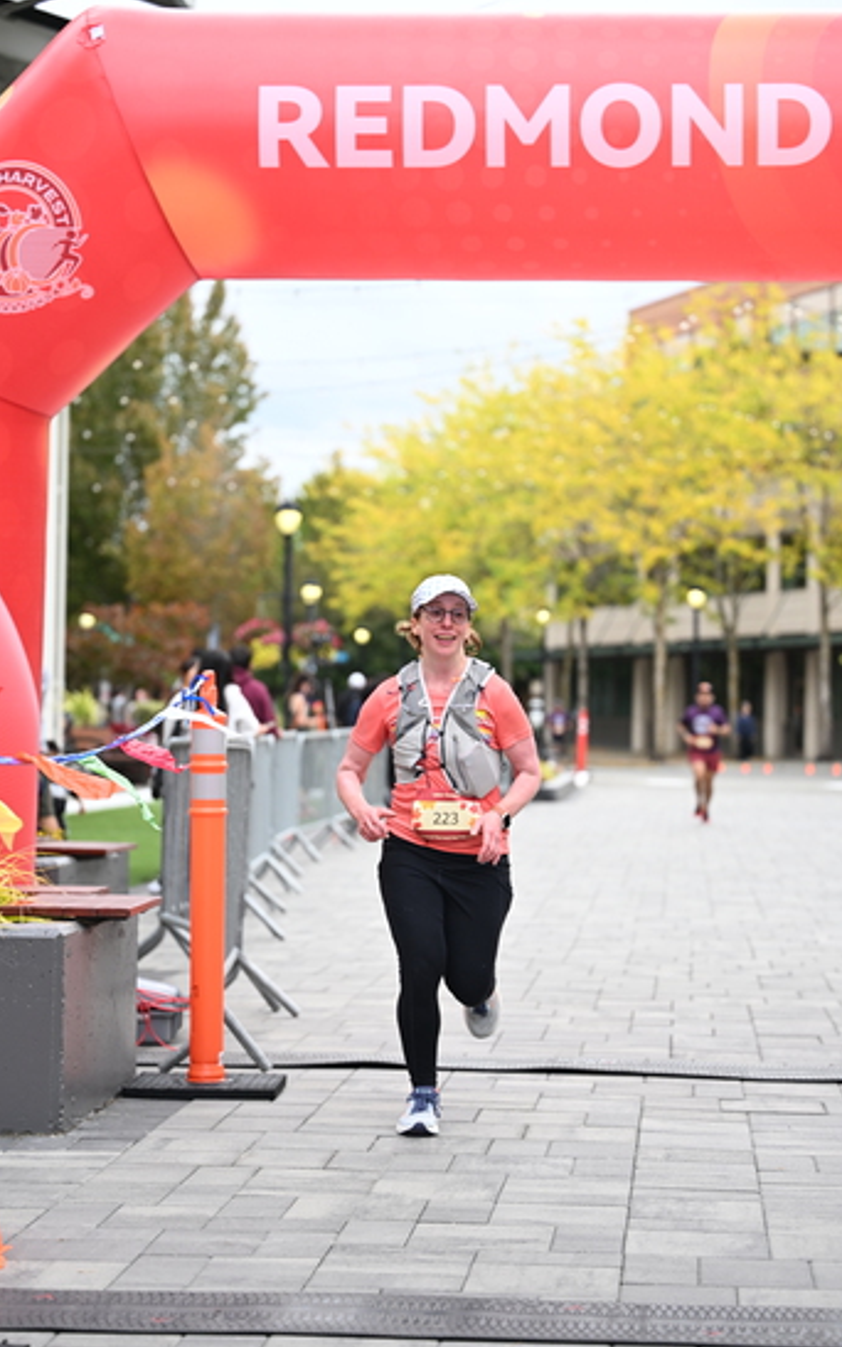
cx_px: 410
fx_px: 2936
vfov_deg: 25.8
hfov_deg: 16.3
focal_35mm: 80
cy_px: 672
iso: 640
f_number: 2.8
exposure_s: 1/2000
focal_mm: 78
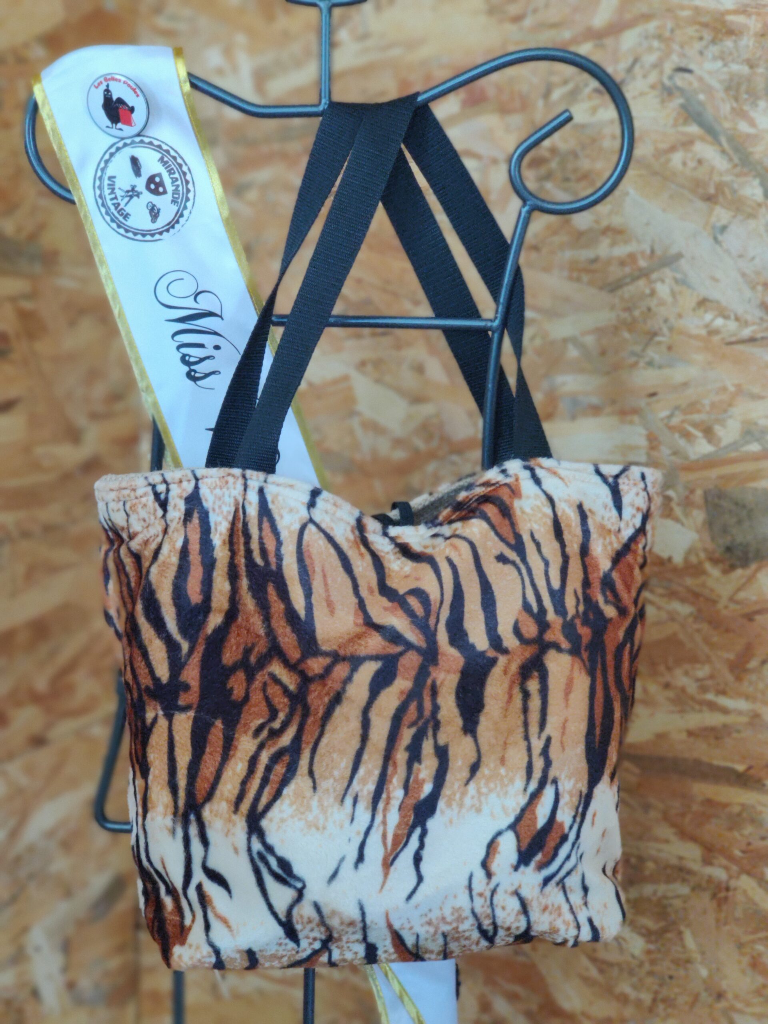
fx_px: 2189
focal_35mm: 74
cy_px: 512
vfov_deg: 26.3
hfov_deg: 19.9
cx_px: 384
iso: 640
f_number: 2.44
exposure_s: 1/50
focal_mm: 6.95
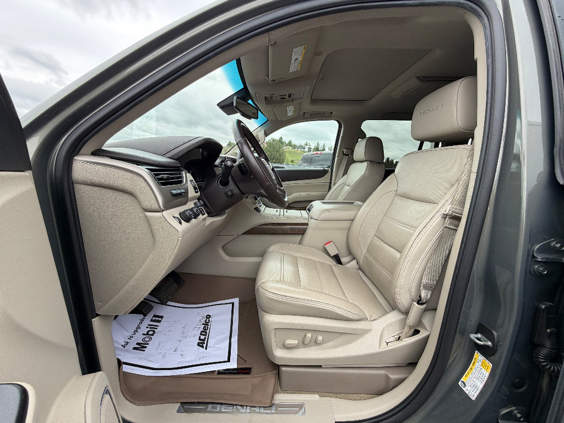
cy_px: 212
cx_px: 282
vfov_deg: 85.7
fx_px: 228
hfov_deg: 102.1
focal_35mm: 14
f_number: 2.2
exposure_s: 1/135
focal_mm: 2.22
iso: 50
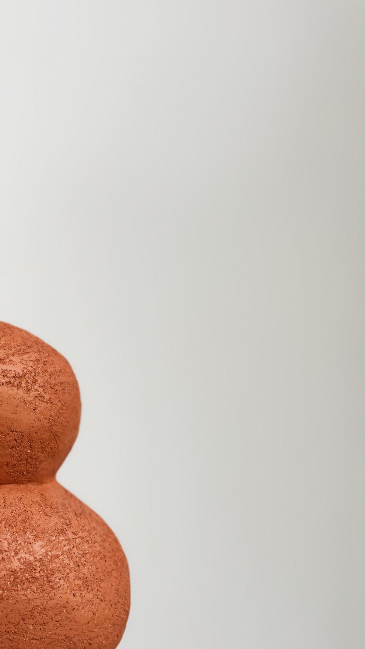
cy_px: 434
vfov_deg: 51.8
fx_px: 654
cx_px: 22
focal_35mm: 38
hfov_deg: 29.6
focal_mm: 6.76
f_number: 1.78
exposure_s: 1/121
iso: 100
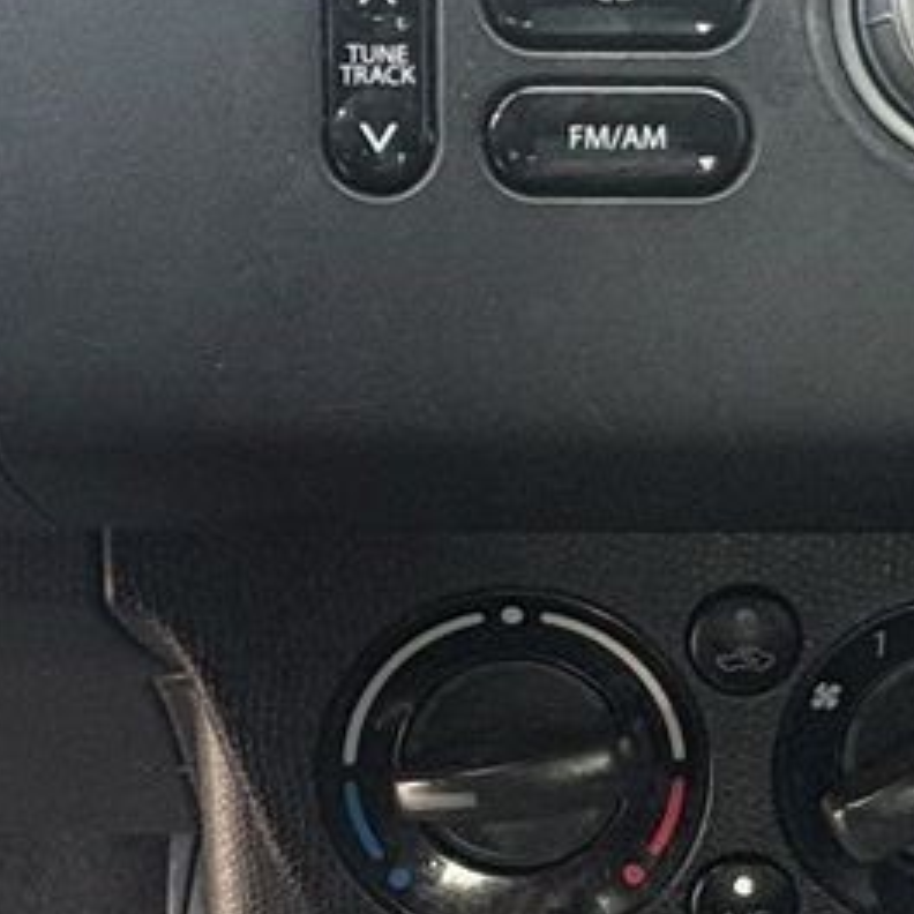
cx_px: 803
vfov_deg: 21.6
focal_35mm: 80
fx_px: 2390
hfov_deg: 21.2
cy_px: 362
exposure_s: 1/99
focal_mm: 2.22
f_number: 2.2
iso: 200
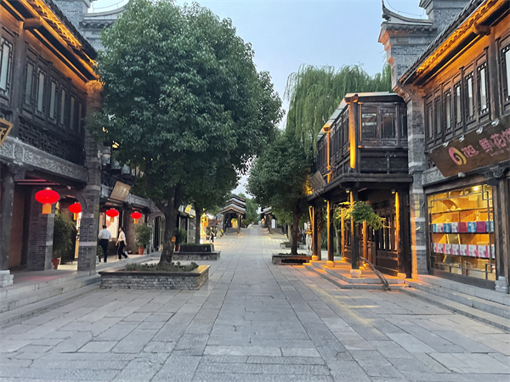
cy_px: 191
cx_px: 255
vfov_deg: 53.1
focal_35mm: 26
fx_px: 383
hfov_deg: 67.3
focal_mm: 4.2
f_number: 1.6
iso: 500
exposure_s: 1/40
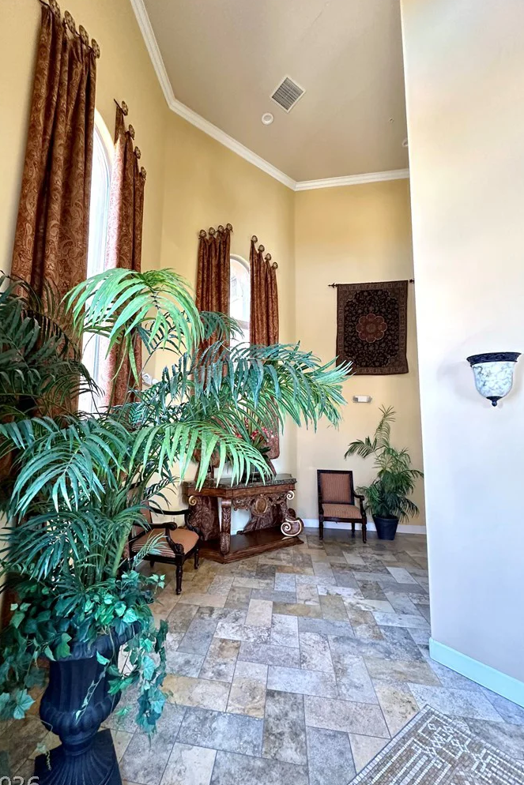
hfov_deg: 77.0
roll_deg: -1.6
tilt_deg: +6.7
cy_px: 399
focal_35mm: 15
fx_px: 327
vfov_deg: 100.4
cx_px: 230
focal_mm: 2.22
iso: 320
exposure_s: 1/60
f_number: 2.2
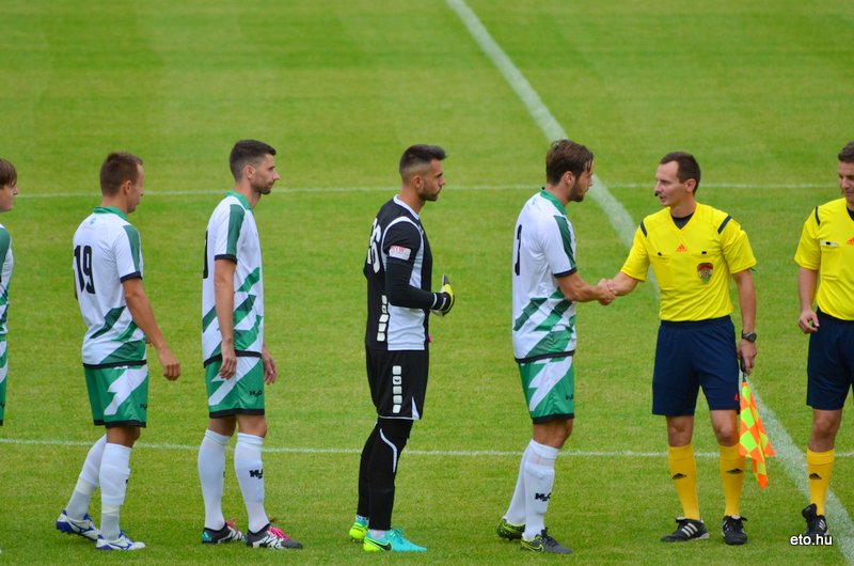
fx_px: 10654
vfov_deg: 3.0
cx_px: 427
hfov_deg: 4.6
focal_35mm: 450
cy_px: 283
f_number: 5.6
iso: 800
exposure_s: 1/800
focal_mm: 300
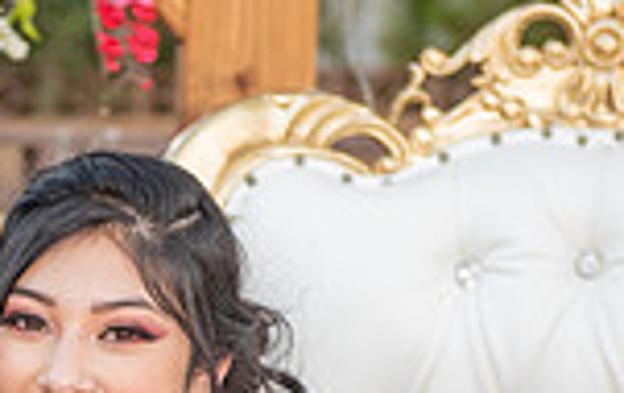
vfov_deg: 5.4
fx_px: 4123
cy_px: 685
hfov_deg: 8.6
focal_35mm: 242
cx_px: -54
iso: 400
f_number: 3.5
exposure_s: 1/200
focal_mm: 62
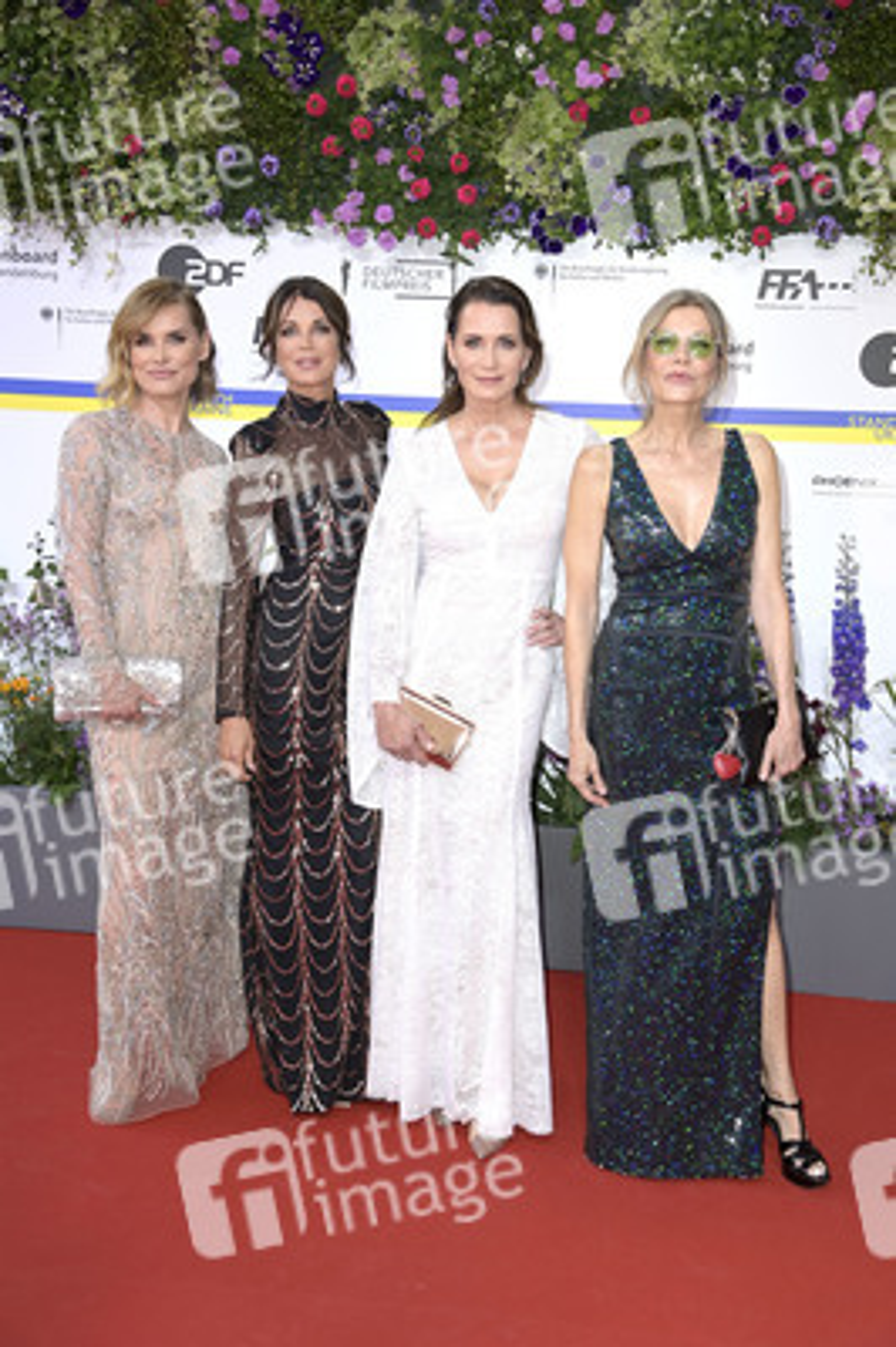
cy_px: 674
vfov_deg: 43.6
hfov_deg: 29.8
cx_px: 448
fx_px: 1683
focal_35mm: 45
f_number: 5.6
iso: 640
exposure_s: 1/250
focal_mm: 45
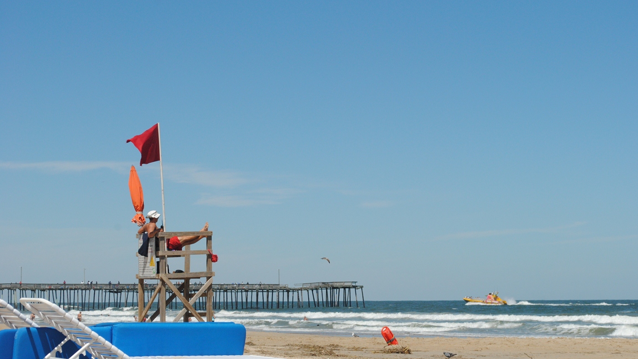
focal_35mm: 88
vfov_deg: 13.8
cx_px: 320
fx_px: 1481
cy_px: 203
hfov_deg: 24.3
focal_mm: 55
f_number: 8
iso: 400
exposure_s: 1/1600
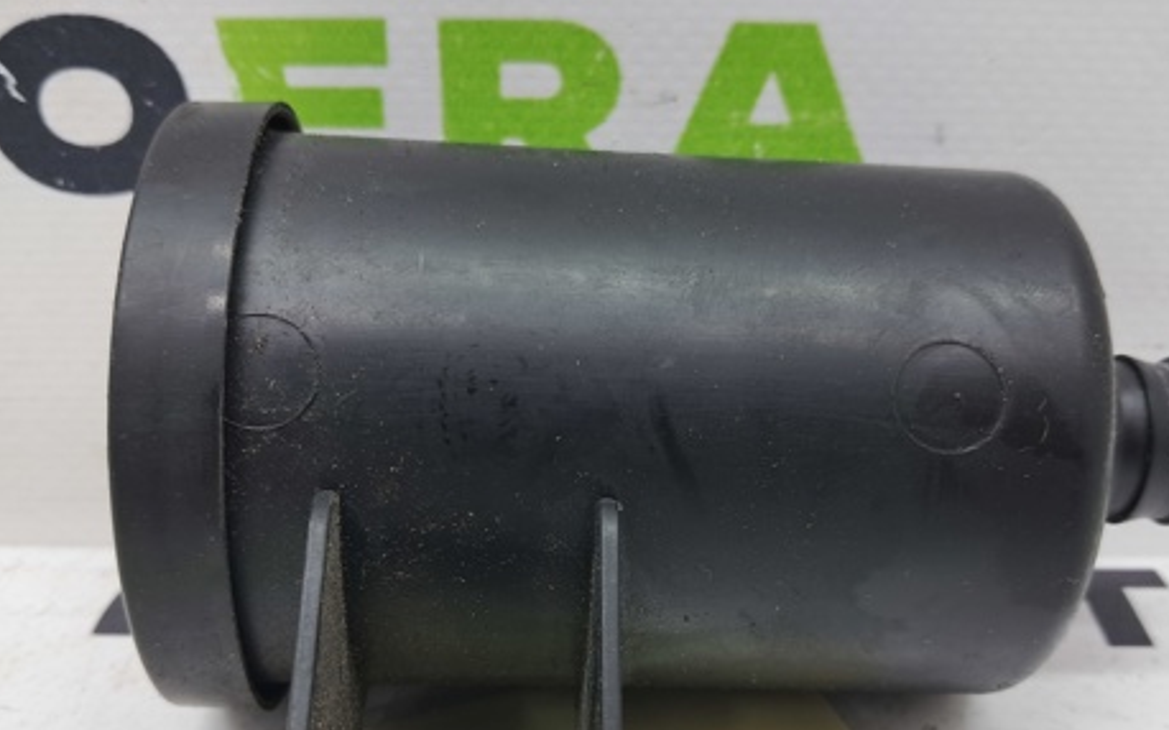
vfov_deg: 31.7
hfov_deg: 49.3
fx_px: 1274
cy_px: 489
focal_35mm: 40
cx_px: 613
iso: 50
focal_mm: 4
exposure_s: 1/50
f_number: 1.8
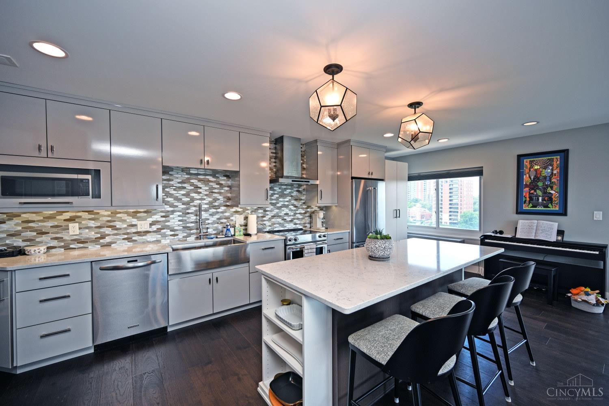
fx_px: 237
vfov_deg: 81.2
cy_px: 203
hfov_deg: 104.3
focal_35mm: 14
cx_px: 304
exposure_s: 1/80
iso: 200
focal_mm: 14
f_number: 4.5
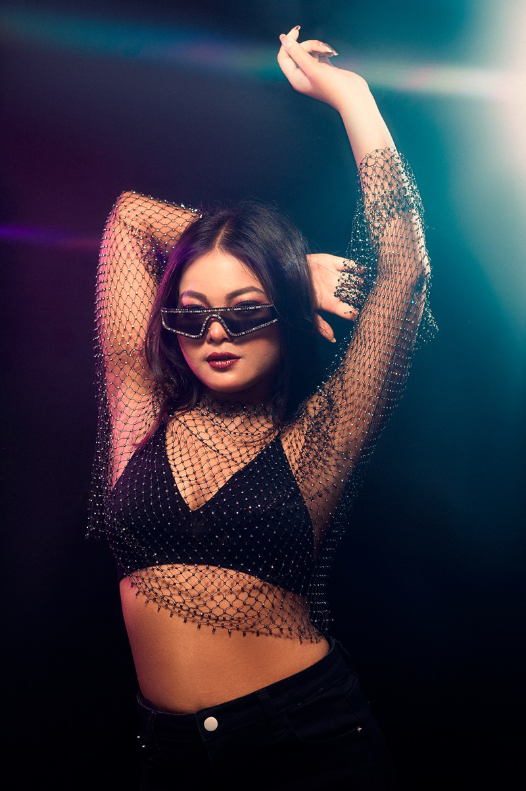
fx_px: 1865
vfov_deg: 23.9
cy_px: 396
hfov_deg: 16.1
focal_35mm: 85
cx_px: 263
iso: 125
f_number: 8
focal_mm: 85
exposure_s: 1/125
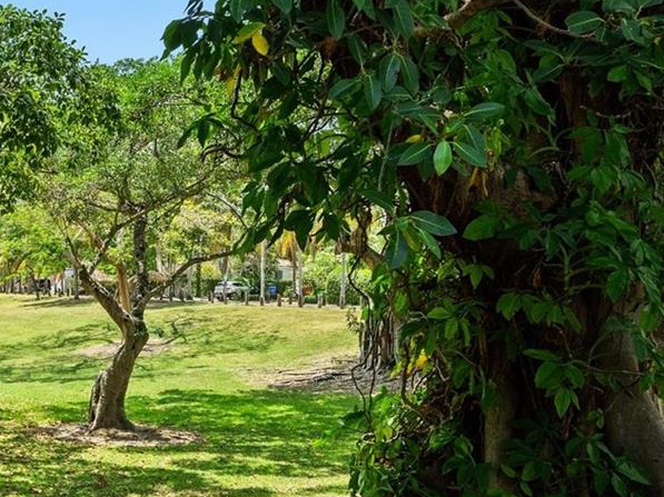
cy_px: 329
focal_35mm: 49
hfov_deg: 32.5
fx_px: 939
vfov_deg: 29.5
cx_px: -125
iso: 200
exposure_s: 1/320
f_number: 8
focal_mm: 19
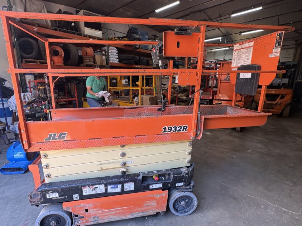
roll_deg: +1.2
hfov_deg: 90.7
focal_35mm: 17
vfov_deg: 74.7
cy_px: 114
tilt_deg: -12.7
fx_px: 148
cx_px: 135
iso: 125
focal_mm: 2.22
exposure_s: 1/120
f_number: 2.2
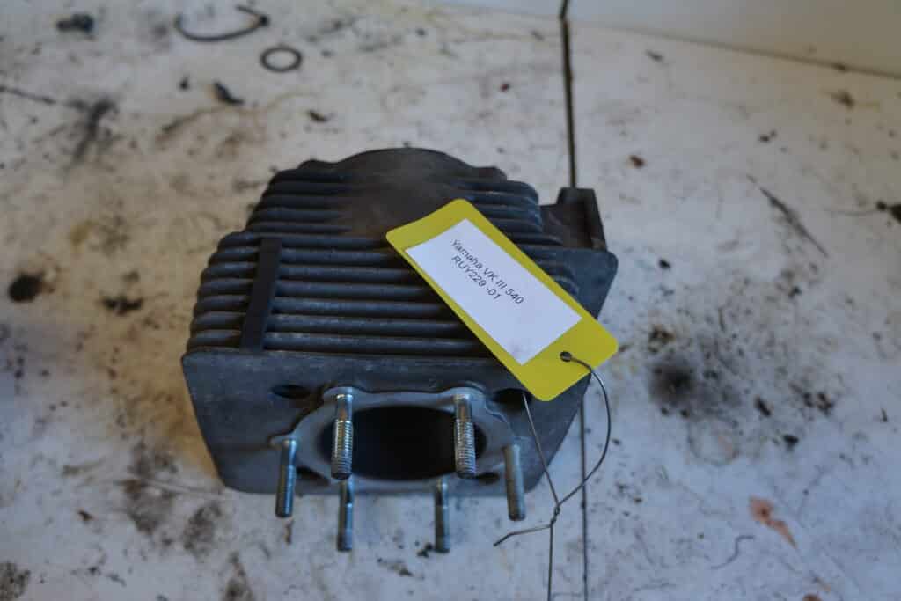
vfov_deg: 47.9
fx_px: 676
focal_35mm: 27
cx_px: 450
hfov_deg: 67.4
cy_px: 300
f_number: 3.5
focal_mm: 18
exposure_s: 1/60
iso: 200
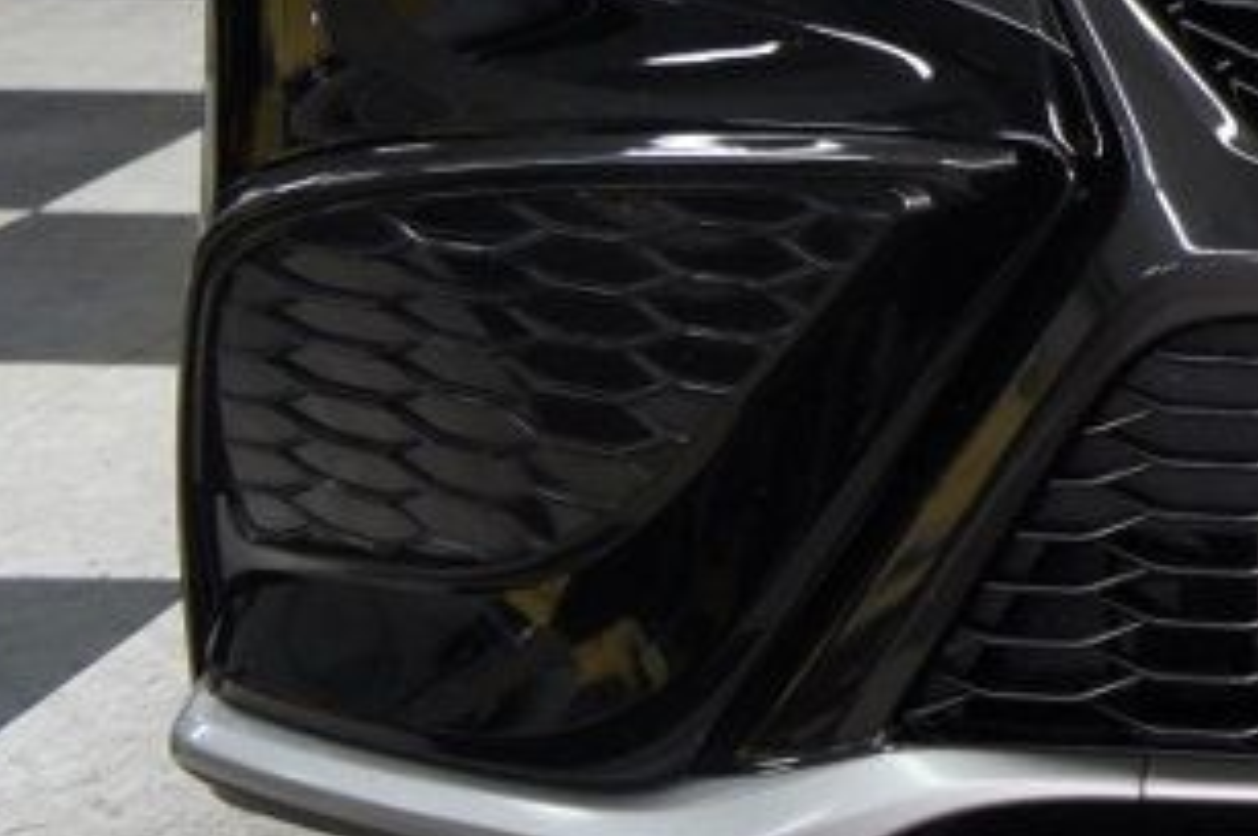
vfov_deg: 10.4
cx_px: 2045
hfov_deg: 14.4
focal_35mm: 130
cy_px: -162
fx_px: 4538
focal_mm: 26
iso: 400
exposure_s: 1/40
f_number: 4
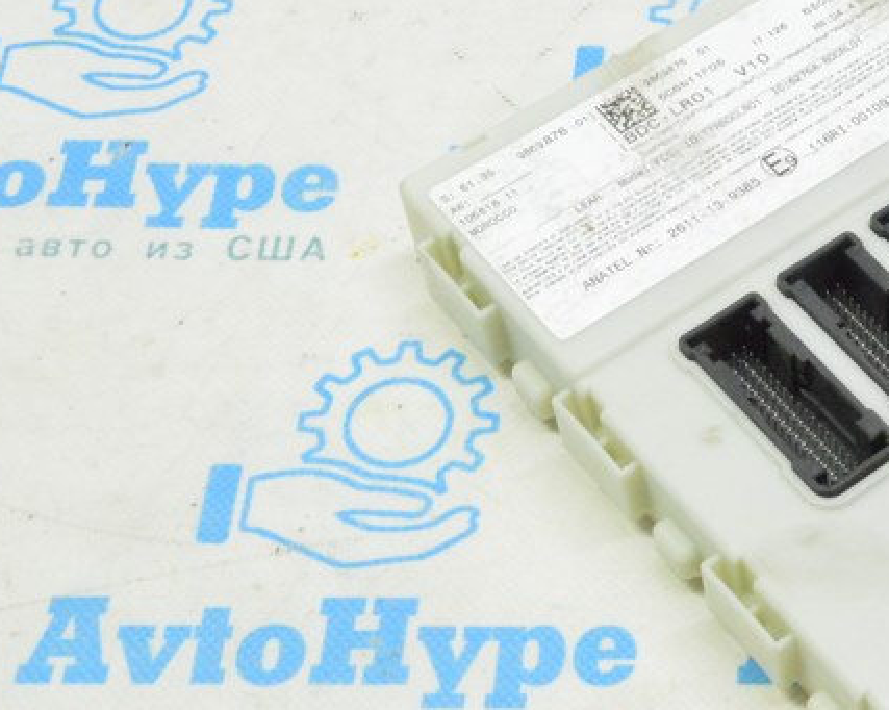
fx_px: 2130
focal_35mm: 81
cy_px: 470
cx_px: 1035
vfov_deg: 18.9
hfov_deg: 22.0
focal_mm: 24
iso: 6400
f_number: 20
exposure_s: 1/20
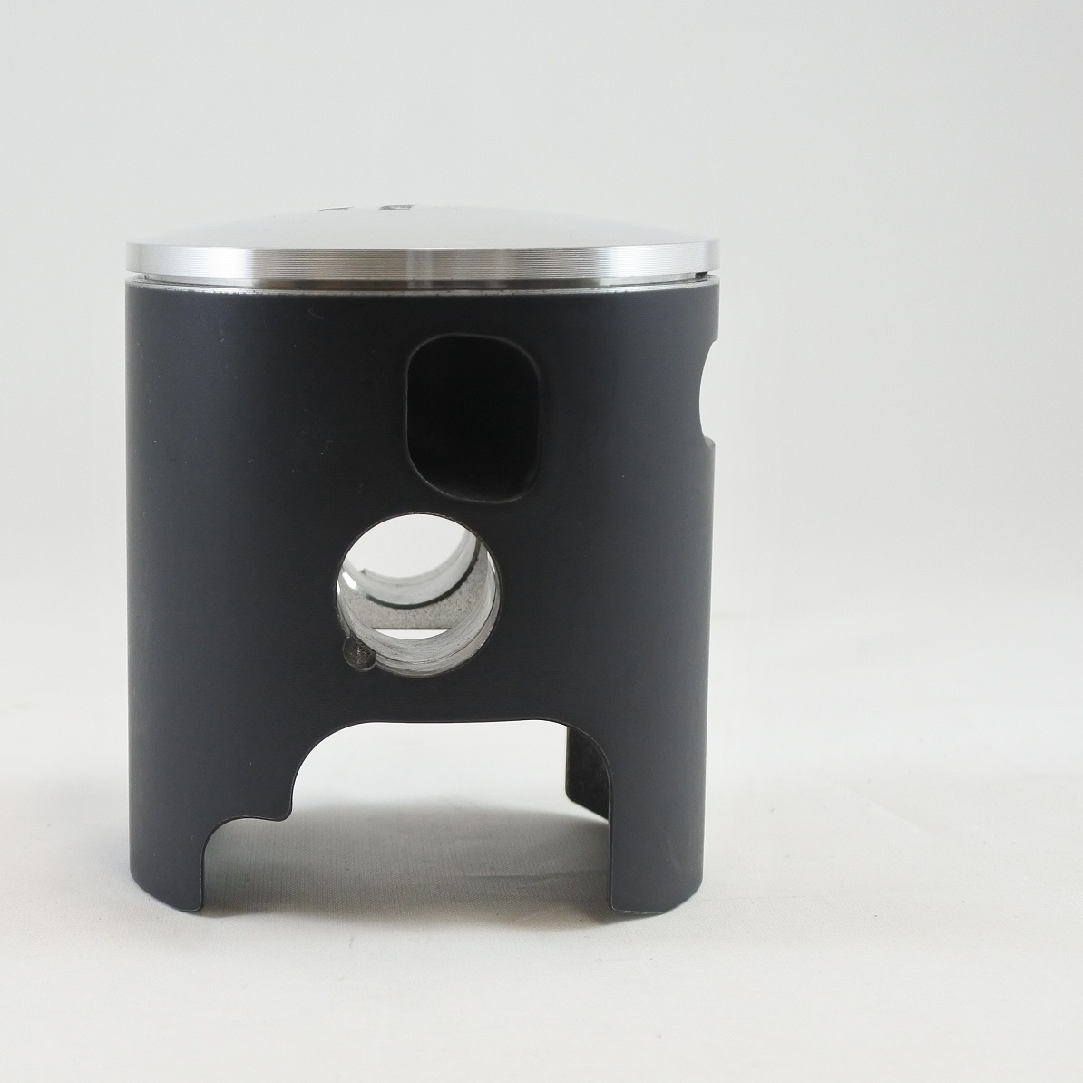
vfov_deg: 32.2
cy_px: 536
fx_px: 1876
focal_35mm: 53
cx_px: 424
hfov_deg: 32.1
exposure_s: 1/125
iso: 450
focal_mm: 15.3
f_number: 4.2
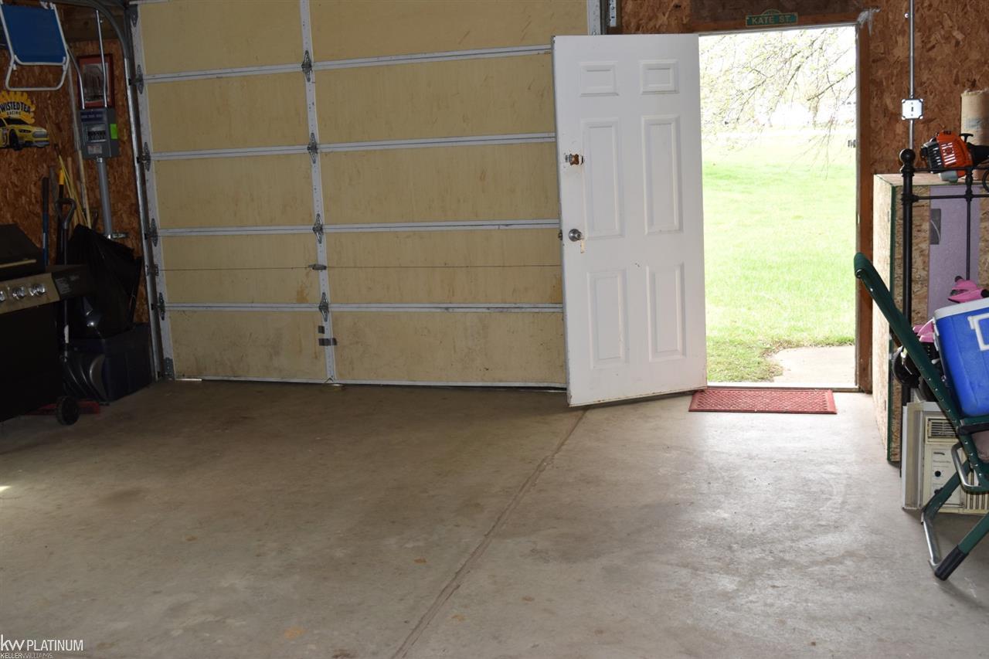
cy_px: 330
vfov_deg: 35.5
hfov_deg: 51.3
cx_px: 494
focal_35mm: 38
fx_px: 1030
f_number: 5.6
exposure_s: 1/125
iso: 280
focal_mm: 25
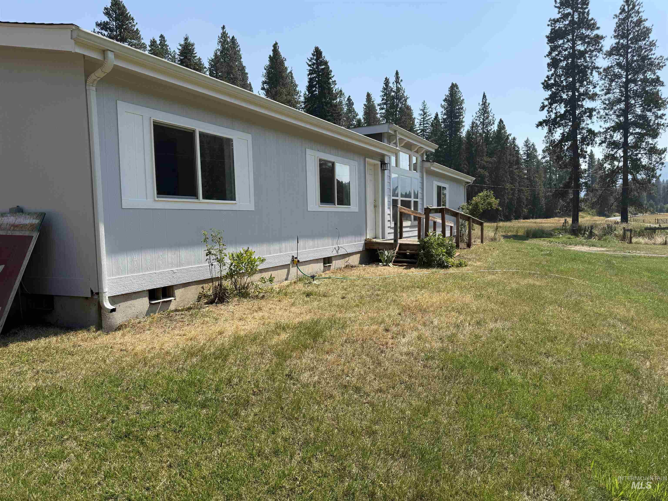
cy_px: 250
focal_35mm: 24
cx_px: 334
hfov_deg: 71.6
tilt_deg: -2.6
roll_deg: +1.4
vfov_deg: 56.8
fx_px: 463
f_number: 1.78
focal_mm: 6.76
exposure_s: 1/4167
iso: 80
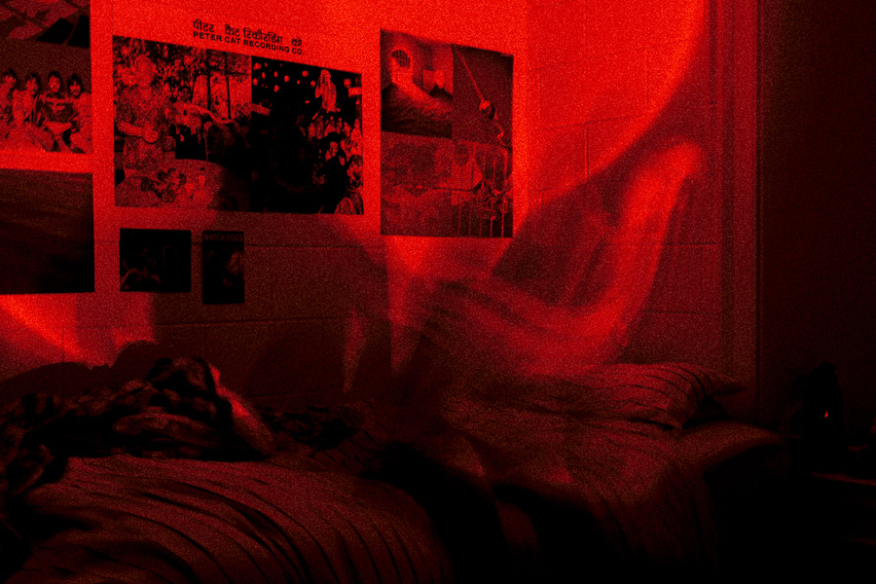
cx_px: 313
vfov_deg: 30.5
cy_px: 296
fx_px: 1071
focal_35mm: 44
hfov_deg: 44.0
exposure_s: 1
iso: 100
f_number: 4
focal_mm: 22
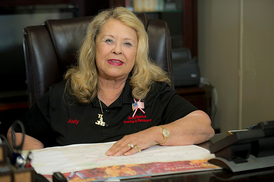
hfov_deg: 18.6
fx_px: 837
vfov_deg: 12.4
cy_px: 91
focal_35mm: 110
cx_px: 137
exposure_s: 1/80
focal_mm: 110
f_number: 2.8
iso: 400
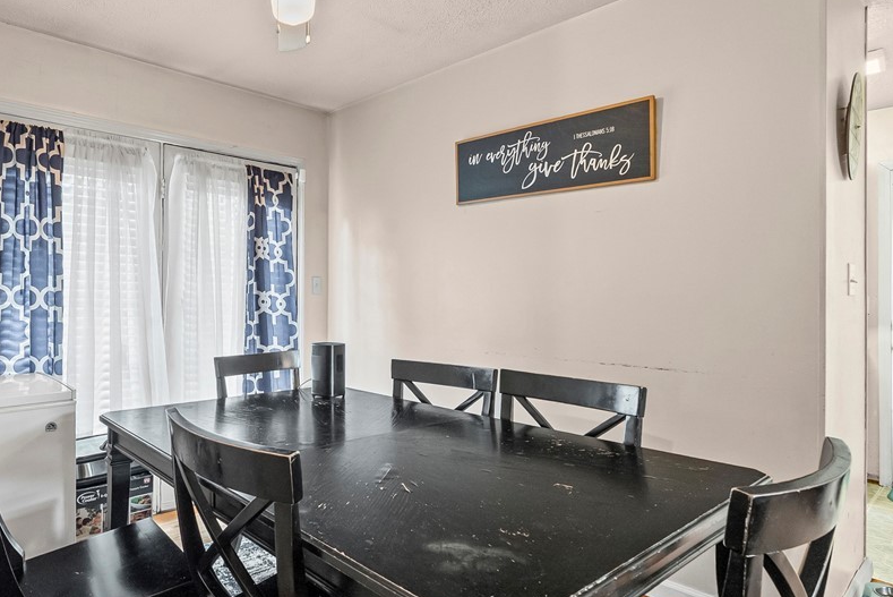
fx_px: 546
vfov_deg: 57.3
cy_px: 295
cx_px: 305
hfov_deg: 76.3
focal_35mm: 22
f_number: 8
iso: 800
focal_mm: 16
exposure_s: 1/2
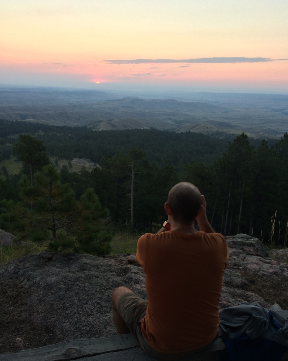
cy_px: 193
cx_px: 146
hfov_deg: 47.1
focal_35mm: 31
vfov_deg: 57.1
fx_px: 330
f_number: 2.2
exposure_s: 1/60
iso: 50
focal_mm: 4.15
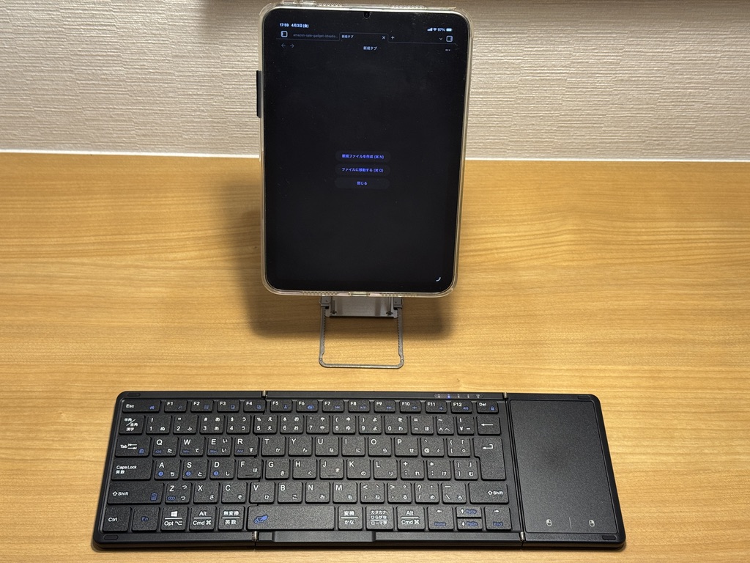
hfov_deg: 39.7
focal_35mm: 48
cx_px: 375
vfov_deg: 30.3
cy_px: 282
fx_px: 1040
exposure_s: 1/50
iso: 64
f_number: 1.78
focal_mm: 6.76
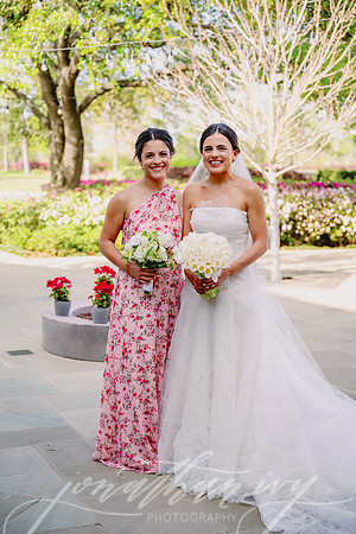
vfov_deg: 33.9
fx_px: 875
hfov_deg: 23.0
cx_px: 178
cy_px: 267
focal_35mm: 59
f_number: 2.8
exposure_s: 1/640
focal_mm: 59
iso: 200
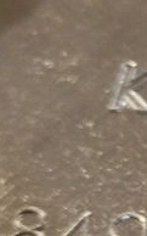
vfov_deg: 12.3
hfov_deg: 7.3
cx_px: 364
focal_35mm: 168
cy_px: 237
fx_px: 1078
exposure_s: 1/17
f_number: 1.7
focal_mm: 5.31
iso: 500
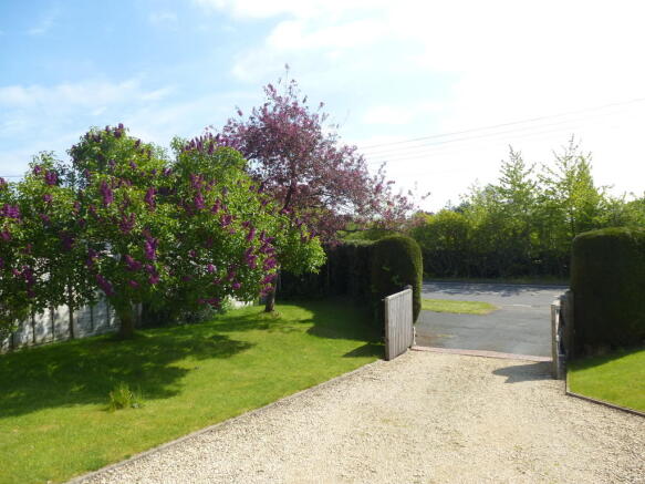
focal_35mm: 24
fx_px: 447
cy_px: 242
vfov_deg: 56.8
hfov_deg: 71.6
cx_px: 322
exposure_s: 1/500
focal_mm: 4.3
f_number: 4
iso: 100
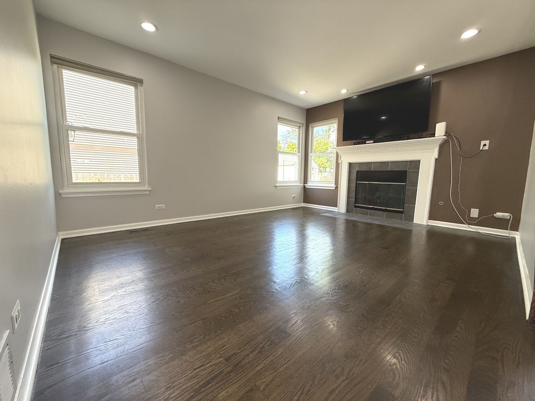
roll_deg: -1.0
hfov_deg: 102.1
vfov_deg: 85.7
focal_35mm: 14
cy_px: 200
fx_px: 216
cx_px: 268
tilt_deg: -6.3
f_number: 2.2
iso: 160
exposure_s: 1/120
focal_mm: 2.22
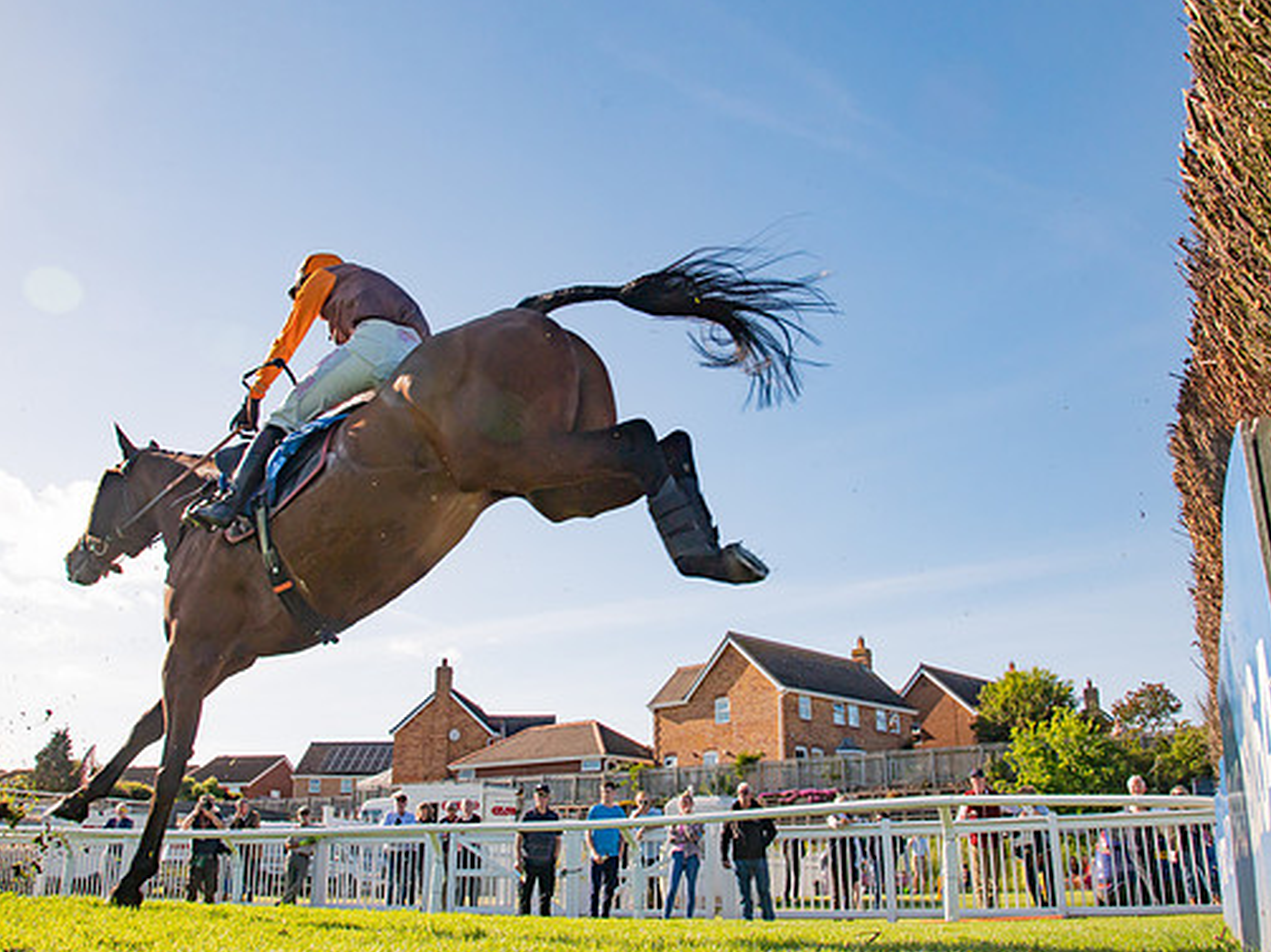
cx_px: 598
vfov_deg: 44.1
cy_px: 449
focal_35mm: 32
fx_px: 1175
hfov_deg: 56.8
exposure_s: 1/2000
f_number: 8
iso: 500
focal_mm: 24
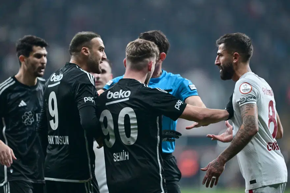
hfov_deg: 5.2
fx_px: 3221
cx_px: 145
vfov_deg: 3.4
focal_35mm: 400
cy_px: 96
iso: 2500
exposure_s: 1/2500
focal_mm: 400
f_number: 2.8
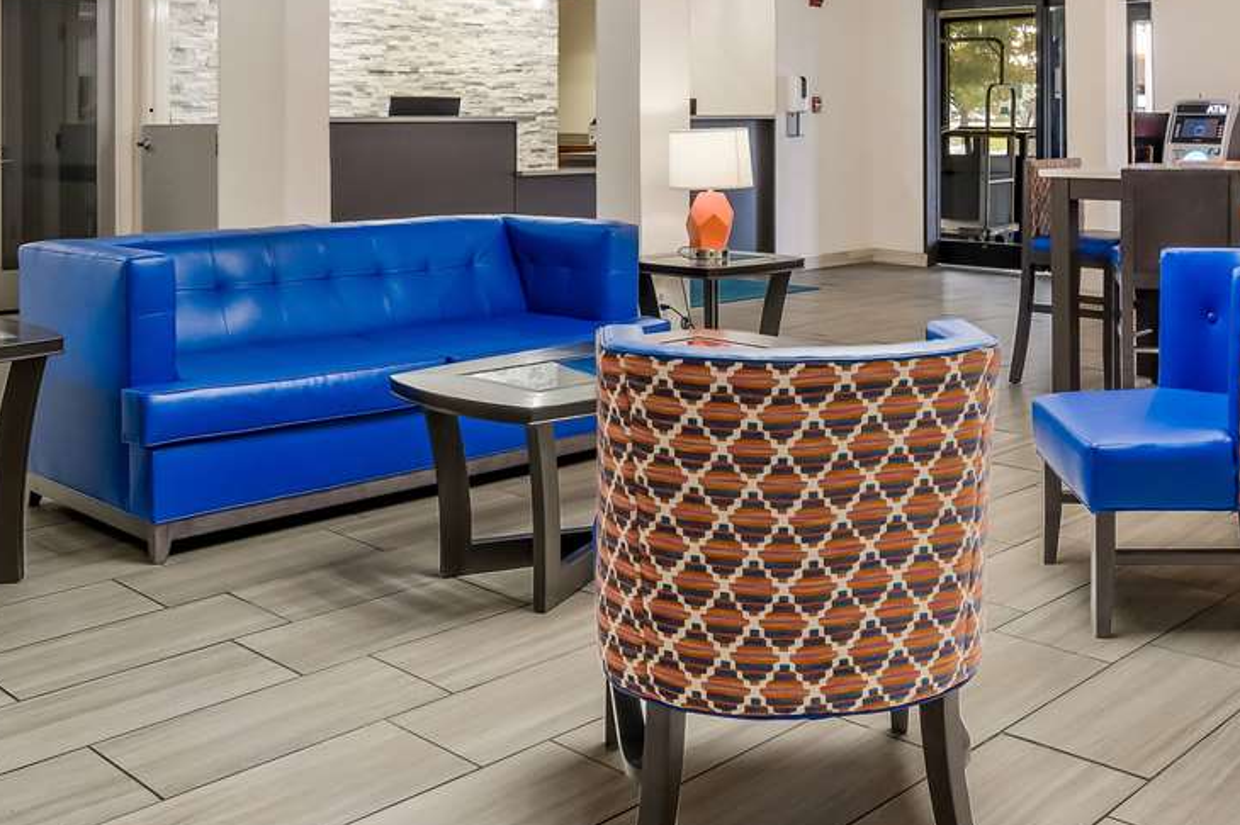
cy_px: 205
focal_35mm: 37
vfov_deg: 35.1
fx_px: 1274
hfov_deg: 51.5
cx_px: 761
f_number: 8
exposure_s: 1.3
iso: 320
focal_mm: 18
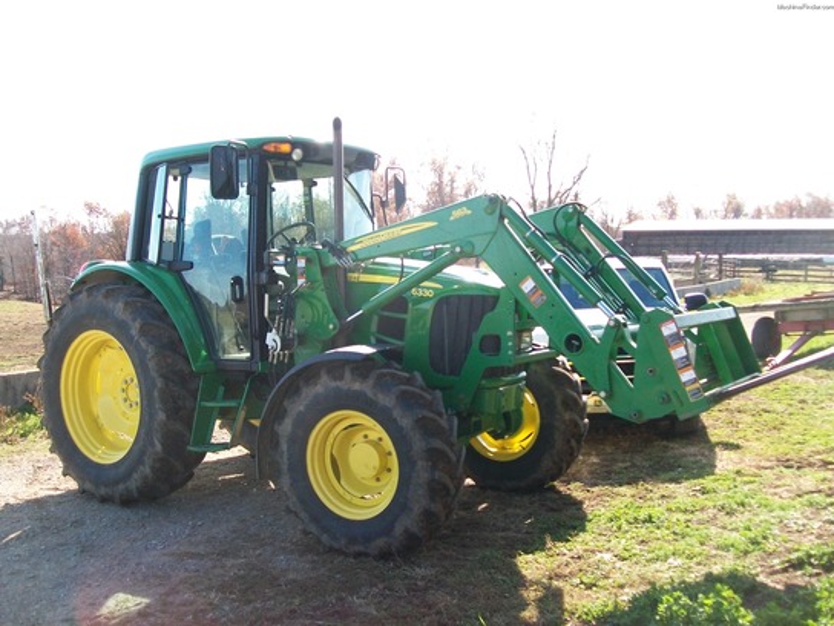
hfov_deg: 51.4
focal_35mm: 36
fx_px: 867
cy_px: 313
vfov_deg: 39.7
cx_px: 417
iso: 80
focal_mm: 6
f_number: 2.7
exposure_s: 1/320
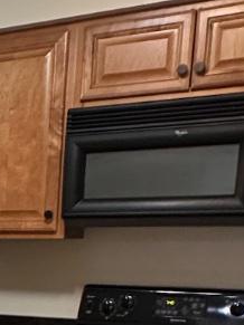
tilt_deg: -10.8
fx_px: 696
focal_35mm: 74
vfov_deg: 24.2
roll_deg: -2.1
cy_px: 377
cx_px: -161
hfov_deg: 17.2
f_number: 2.2
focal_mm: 2.22
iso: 640
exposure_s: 1/60
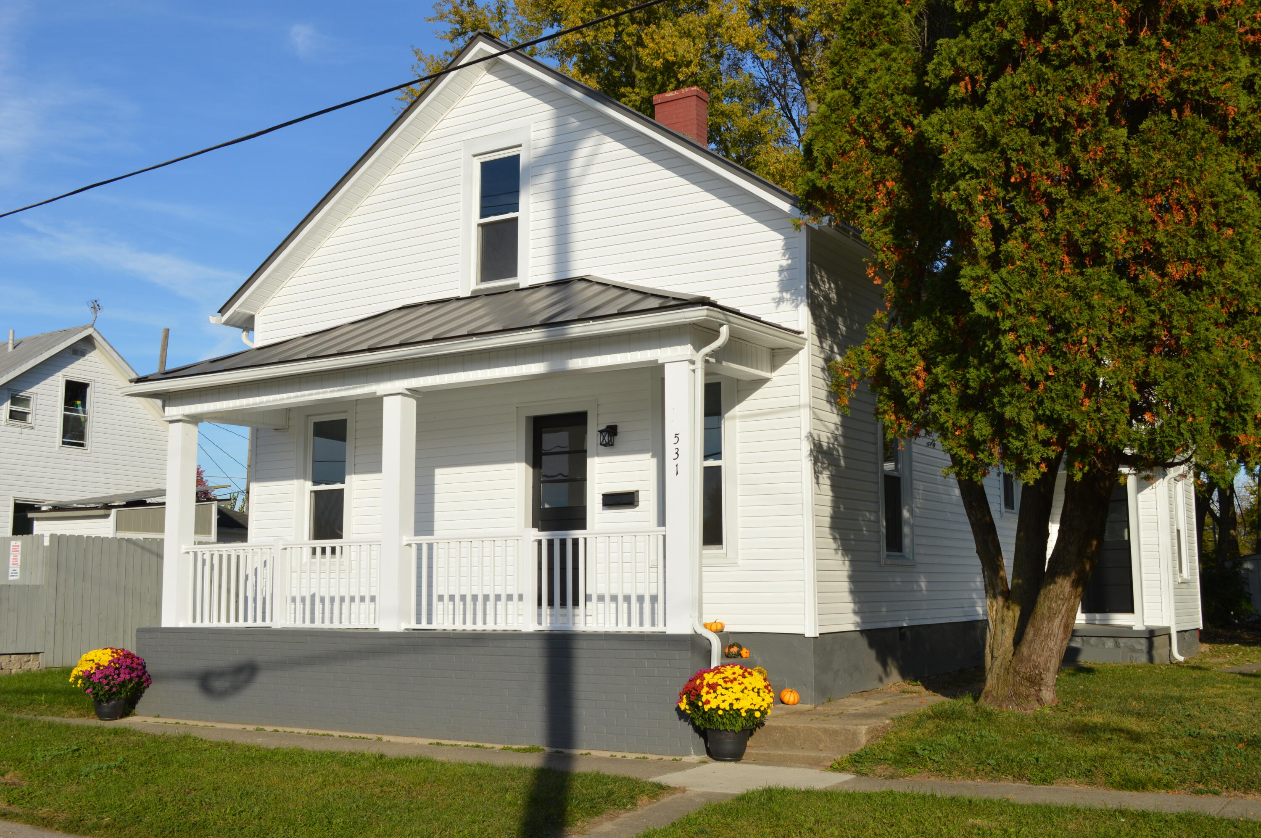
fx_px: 1260
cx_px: 630
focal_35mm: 36
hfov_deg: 53.2
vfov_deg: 36.8
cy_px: 419
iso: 100
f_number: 10
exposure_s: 1/200
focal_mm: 24
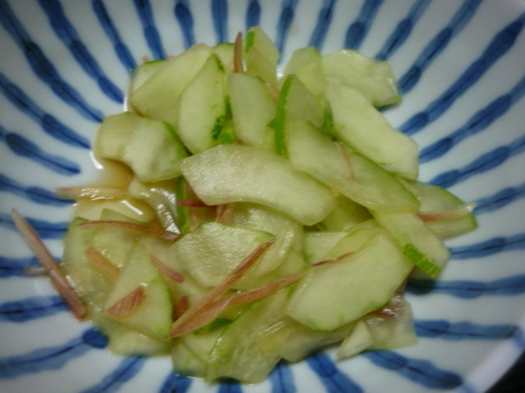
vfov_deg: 42.9
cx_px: 262
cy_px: 196
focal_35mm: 33
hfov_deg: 55.4
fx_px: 500
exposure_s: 1/30
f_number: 2.8
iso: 125
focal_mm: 5.5
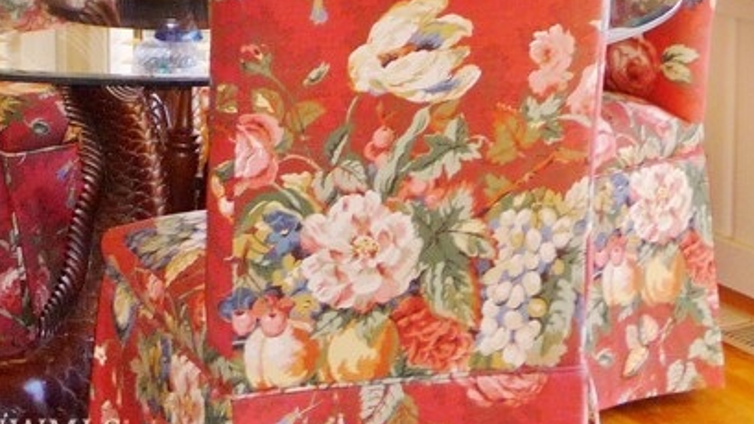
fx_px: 2179
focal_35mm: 109
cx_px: 26
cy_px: -214
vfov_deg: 10.7
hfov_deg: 19.2
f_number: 3.9
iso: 100
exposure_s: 1/50
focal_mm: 6.7
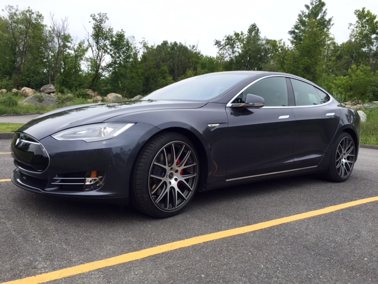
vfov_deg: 48.2
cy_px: 142
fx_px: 317
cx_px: 189
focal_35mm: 29
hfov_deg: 61.7
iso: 32
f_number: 2.2
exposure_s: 1/1236
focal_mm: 4.15
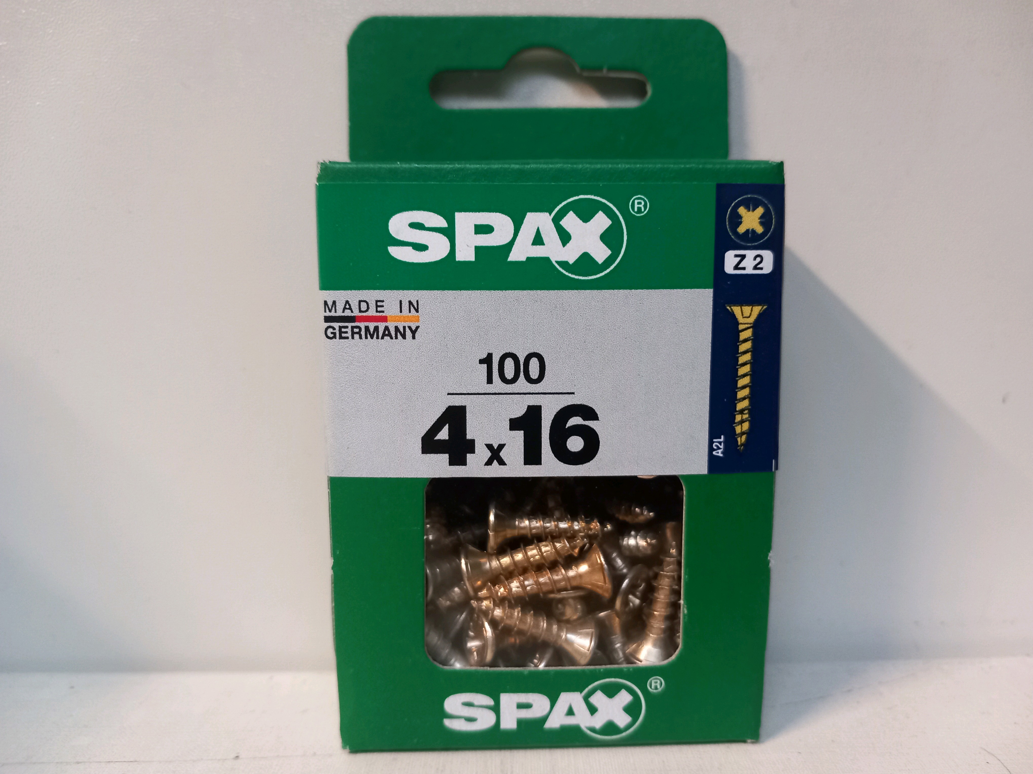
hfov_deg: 65.3
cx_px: 516
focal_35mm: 27
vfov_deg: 51.4
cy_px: 387
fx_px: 806
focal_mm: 4
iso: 500
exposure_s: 1/20
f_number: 1.8
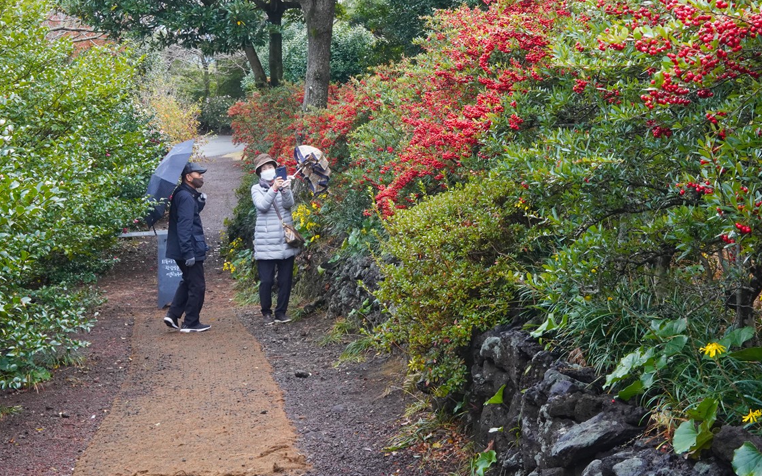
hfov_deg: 32.5
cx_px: 417
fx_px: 1308
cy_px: 65
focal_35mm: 63
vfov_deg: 20.3
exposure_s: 1/100
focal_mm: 35
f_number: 16
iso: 1600
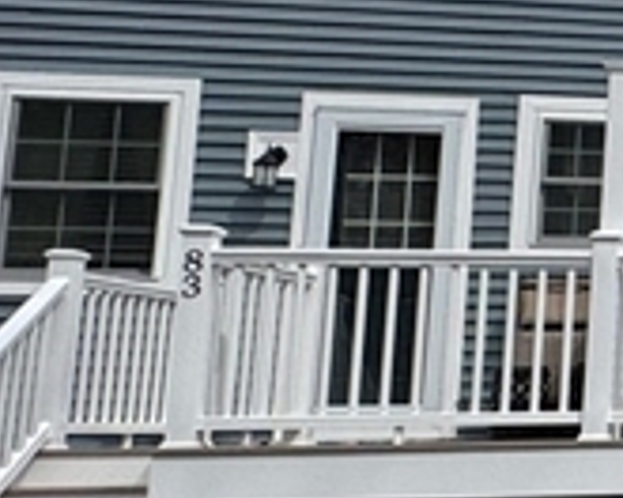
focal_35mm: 85
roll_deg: +0.4
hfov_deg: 14.8
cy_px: 189
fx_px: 1567
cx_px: 1473
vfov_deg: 18.0
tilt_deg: +9.0
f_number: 2.2
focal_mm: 2.22
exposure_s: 1/2985
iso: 40
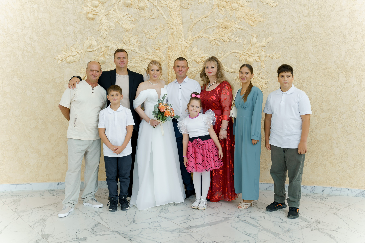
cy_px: 122
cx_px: 182
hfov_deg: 50.7
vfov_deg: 35.1
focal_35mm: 38
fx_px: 385
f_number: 2
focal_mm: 38
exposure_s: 1/400
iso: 125
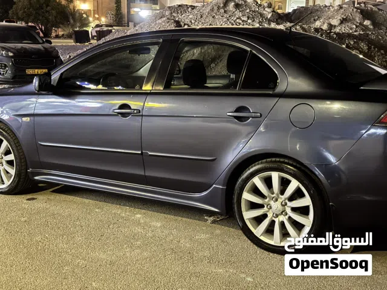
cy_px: 145
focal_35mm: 48
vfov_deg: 30.3
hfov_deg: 39.7
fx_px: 537
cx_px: 194
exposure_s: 1/9
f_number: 1.78
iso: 500
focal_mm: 6.76
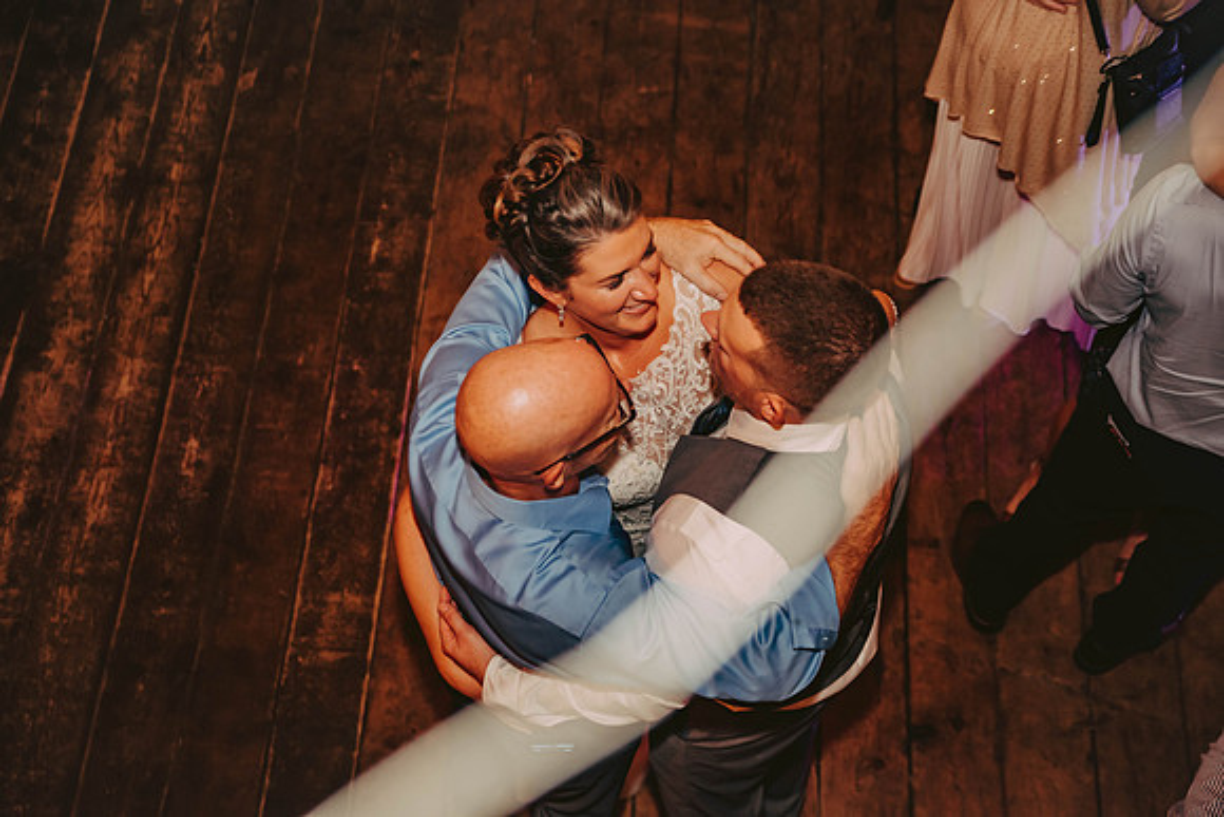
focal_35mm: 56
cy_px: 408
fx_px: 1904
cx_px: 612
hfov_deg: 35.6
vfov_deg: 24.2
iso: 1250
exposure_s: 1/125
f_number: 2.8
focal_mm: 56
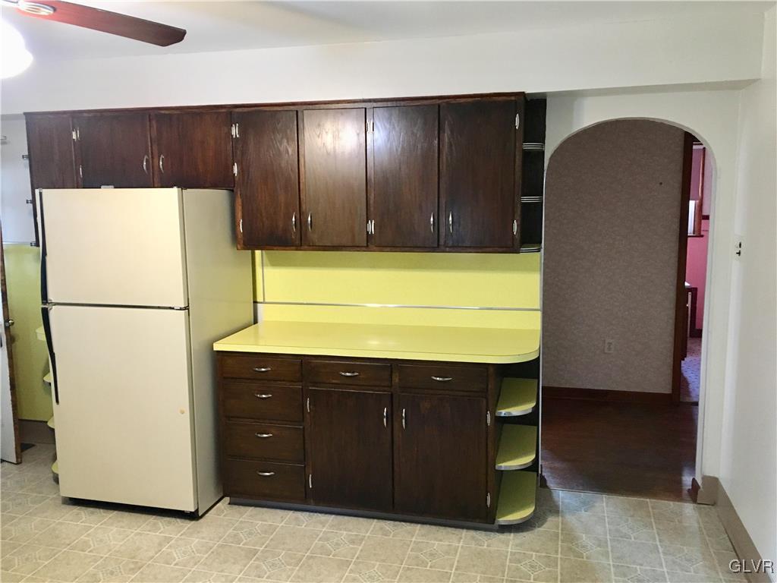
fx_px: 651
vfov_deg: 48.2
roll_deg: +0.1
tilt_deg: -7.9
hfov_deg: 61.7
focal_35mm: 29
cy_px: 292
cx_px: 388
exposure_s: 1/24
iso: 200
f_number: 2.2
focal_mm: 4.15
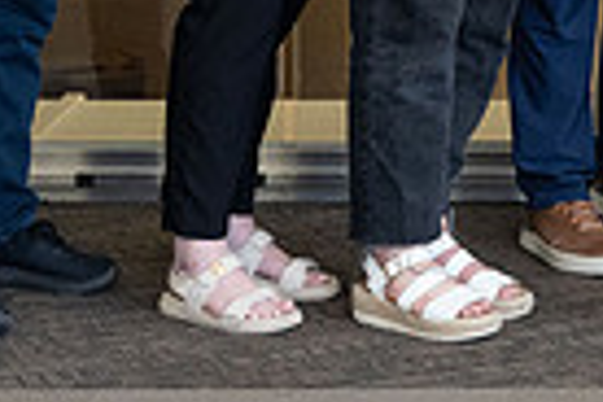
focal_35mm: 205
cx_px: 957
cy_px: -483
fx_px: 3433
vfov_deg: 6.4
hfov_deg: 9.7
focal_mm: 44
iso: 2000
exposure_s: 1/400
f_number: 5.6
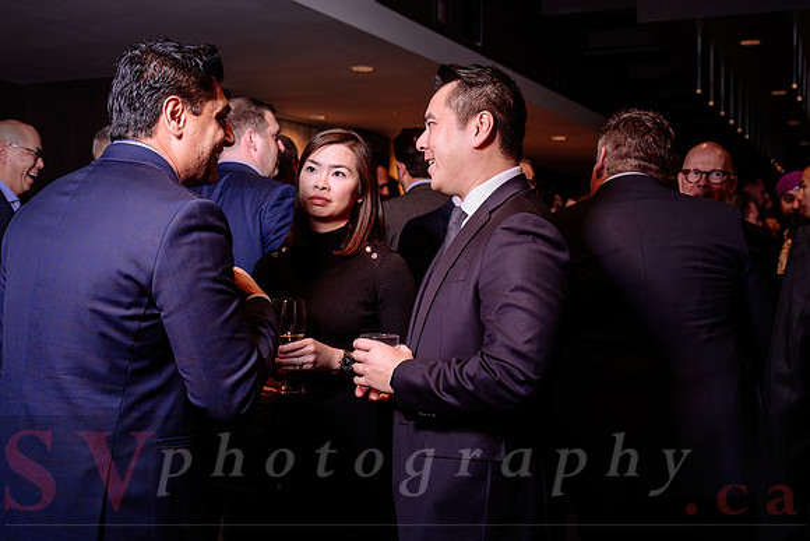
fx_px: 933
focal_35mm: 41
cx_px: 405
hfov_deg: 46.9
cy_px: 238
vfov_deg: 32.3
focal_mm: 37
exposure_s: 1/80
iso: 800
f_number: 4
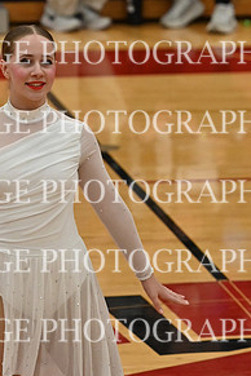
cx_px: 32
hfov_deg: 2.9
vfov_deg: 4.3
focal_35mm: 479
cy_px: 226
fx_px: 5009
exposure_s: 1/400
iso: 3200
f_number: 4
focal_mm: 160
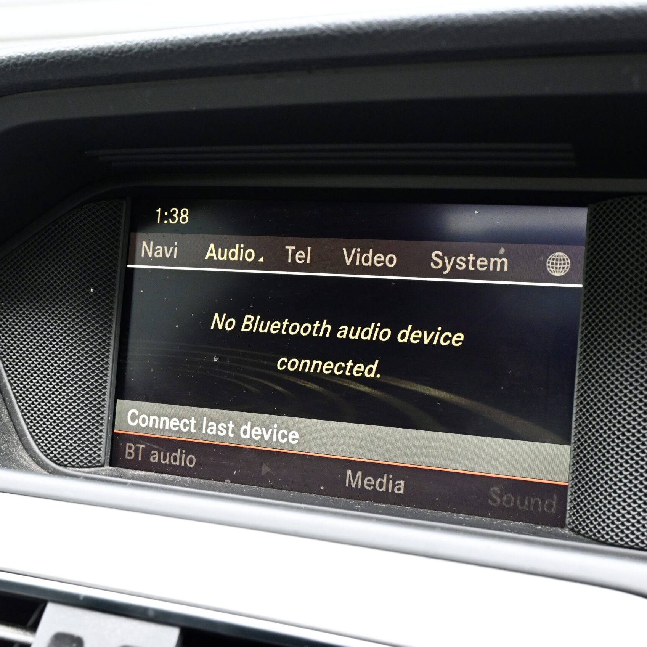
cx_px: 309
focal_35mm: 50
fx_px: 1057
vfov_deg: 34.0
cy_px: 324
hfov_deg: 34.0
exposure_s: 1/30
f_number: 7.1
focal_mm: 26
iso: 1100
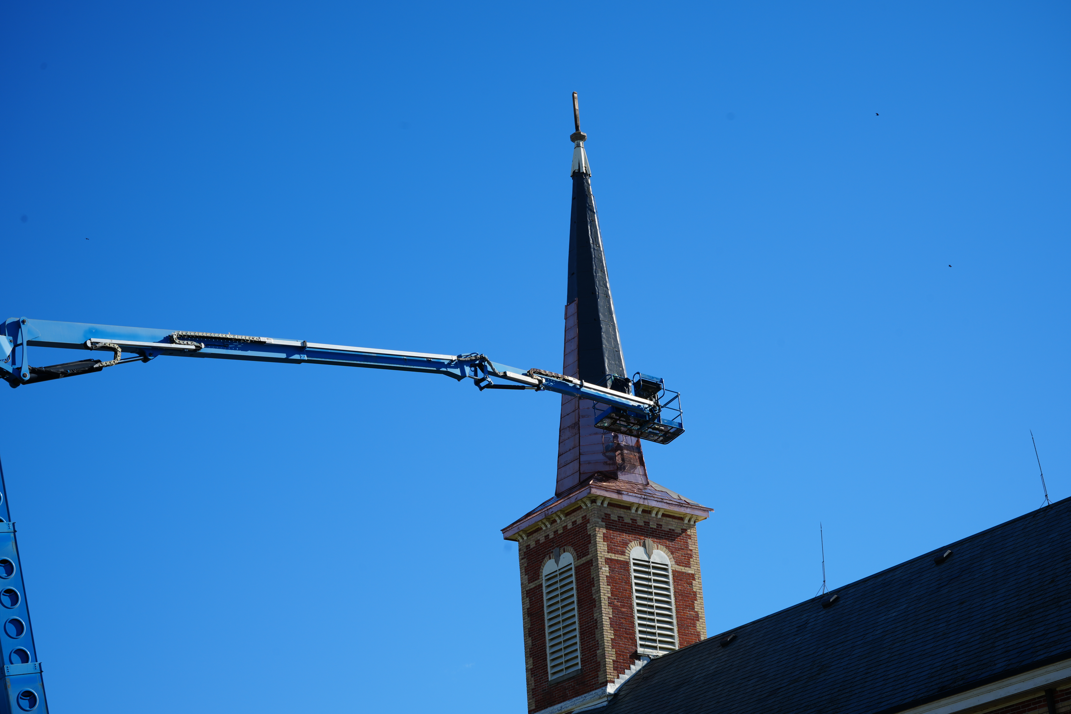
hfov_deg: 32.9
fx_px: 1815
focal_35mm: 61
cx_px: 536
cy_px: 357
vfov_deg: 22.3
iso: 100
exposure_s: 1/160
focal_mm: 61
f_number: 11
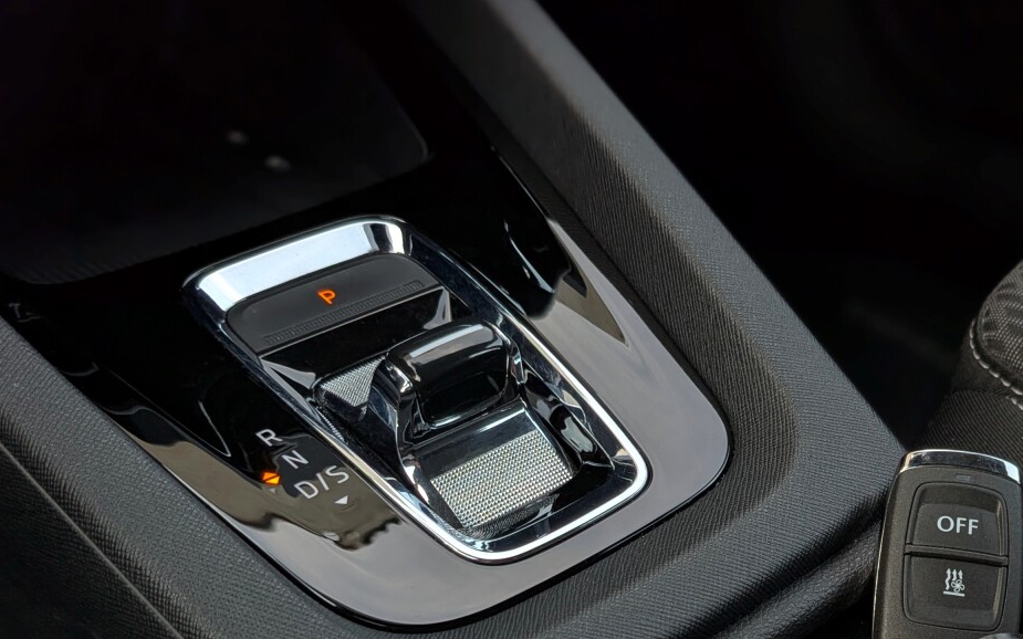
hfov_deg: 44.9
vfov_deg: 27.6
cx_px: 641
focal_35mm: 44
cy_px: 627
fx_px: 1227
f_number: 1.7
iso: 30
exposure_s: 1/109
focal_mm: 4.53
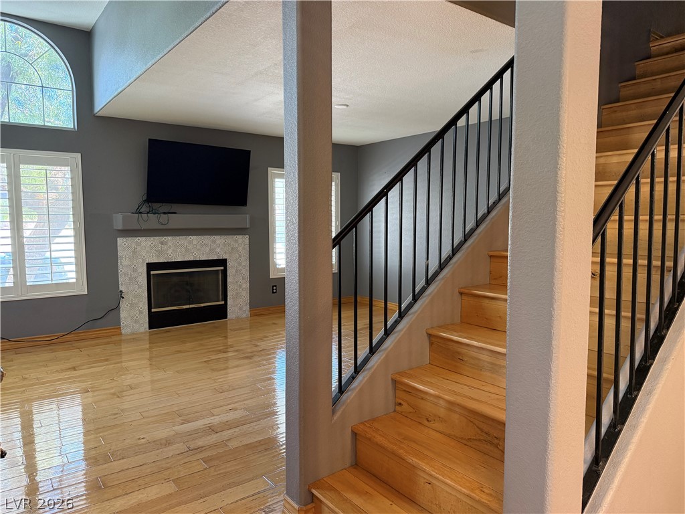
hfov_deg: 71.6
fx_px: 475
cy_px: 257
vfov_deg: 56.8
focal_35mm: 24
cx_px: 342
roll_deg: +0.2
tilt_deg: -3.9
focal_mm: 6.76
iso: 320
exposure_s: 1/60
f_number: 1.78
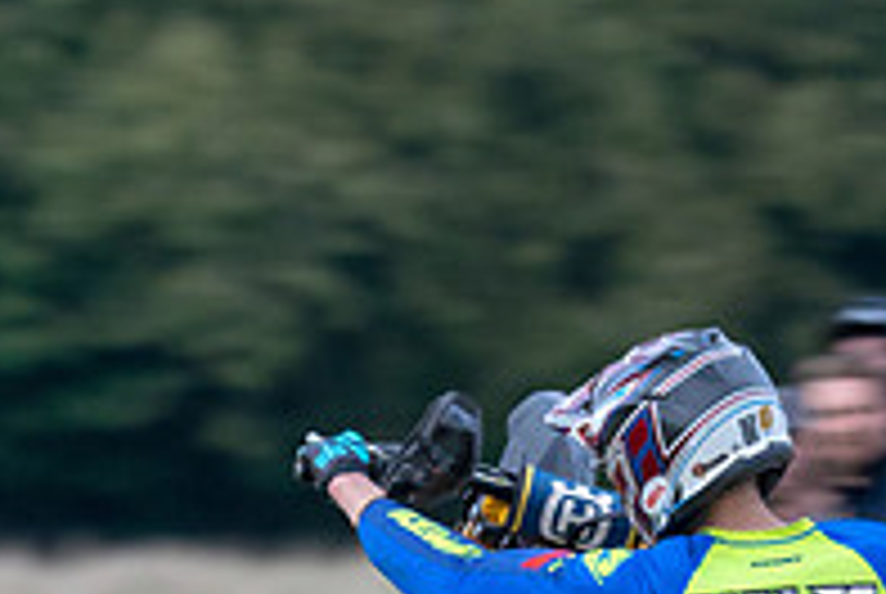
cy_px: 844
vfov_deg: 1.0
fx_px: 34088
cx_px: 684
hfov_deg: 1.5
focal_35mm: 1383
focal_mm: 280
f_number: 9
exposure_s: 1/160
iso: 640
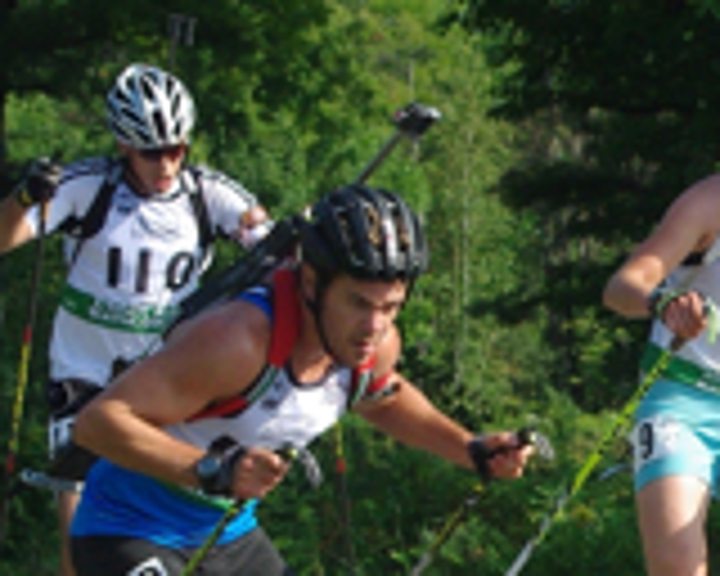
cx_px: 837
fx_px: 4560
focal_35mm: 214
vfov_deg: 7.2
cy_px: 396
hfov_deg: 8.9
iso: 800
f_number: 6.7
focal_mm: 37.5
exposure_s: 1/2000
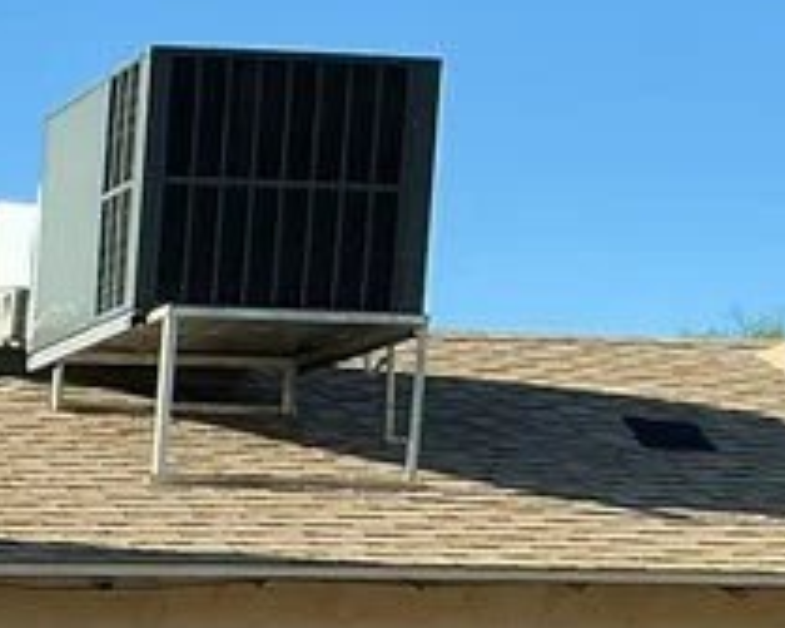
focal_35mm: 134
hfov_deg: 12.4
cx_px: -864
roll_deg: -0.9
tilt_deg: -9.3
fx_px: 3112
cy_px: 1305
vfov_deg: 10.5
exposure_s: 1/1098
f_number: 1.8
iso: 25
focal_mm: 3
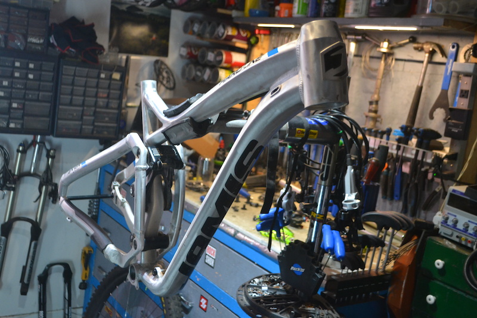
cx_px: 238
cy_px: 159
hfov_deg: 49.6
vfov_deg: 34.2
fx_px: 517
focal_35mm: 39
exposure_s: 1/60
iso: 1600
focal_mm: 26
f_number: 4.2
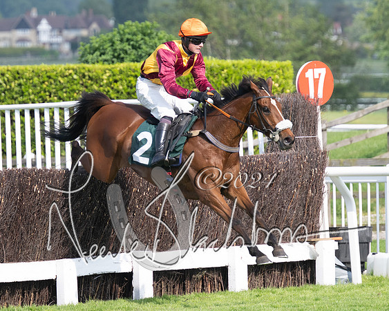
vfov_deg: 4.1
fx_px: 4344
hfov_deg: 5.1
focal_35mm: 377
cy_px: 129
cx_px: 185
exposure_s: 1/2000
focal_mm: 180
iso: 400
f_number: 4
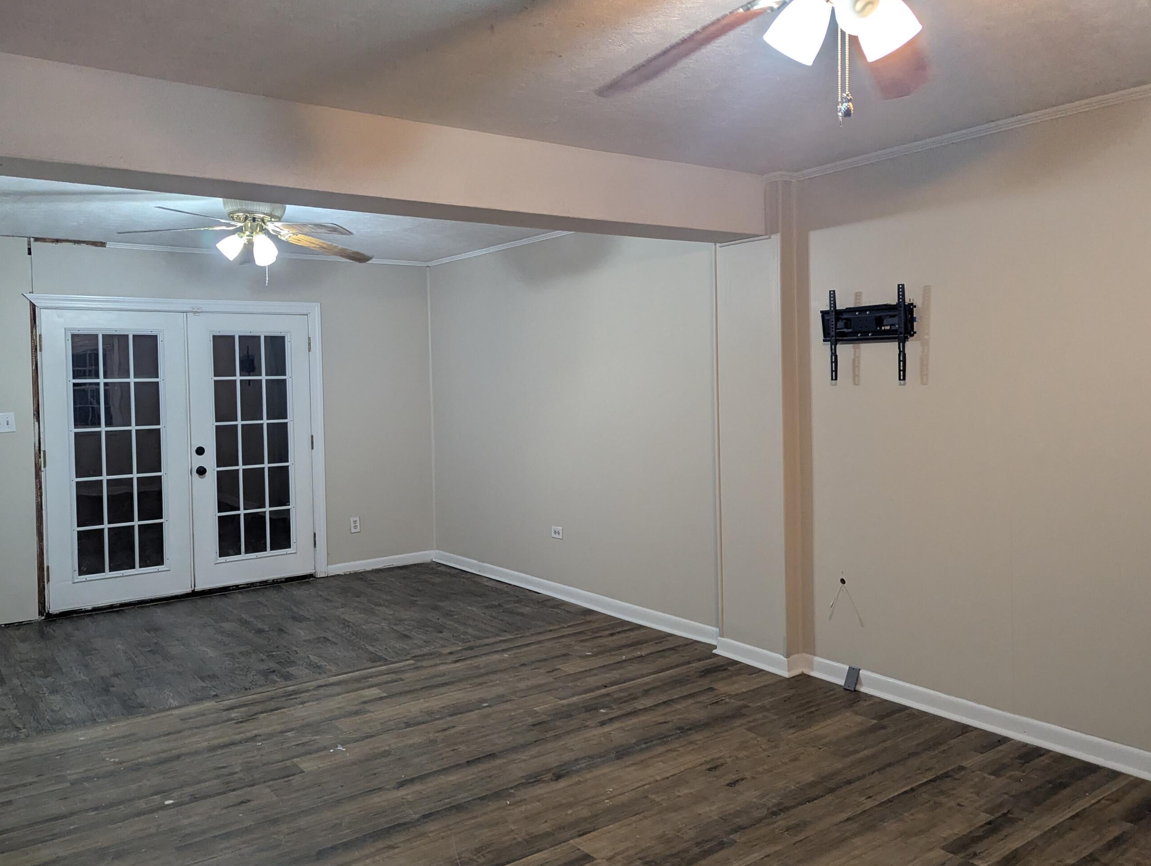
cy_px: 395
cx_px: 562
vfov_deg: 49.8
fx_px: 932
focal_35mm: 28
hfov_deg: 63.4
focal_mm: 6.81
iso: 400
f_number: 1.85
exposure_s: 1/120
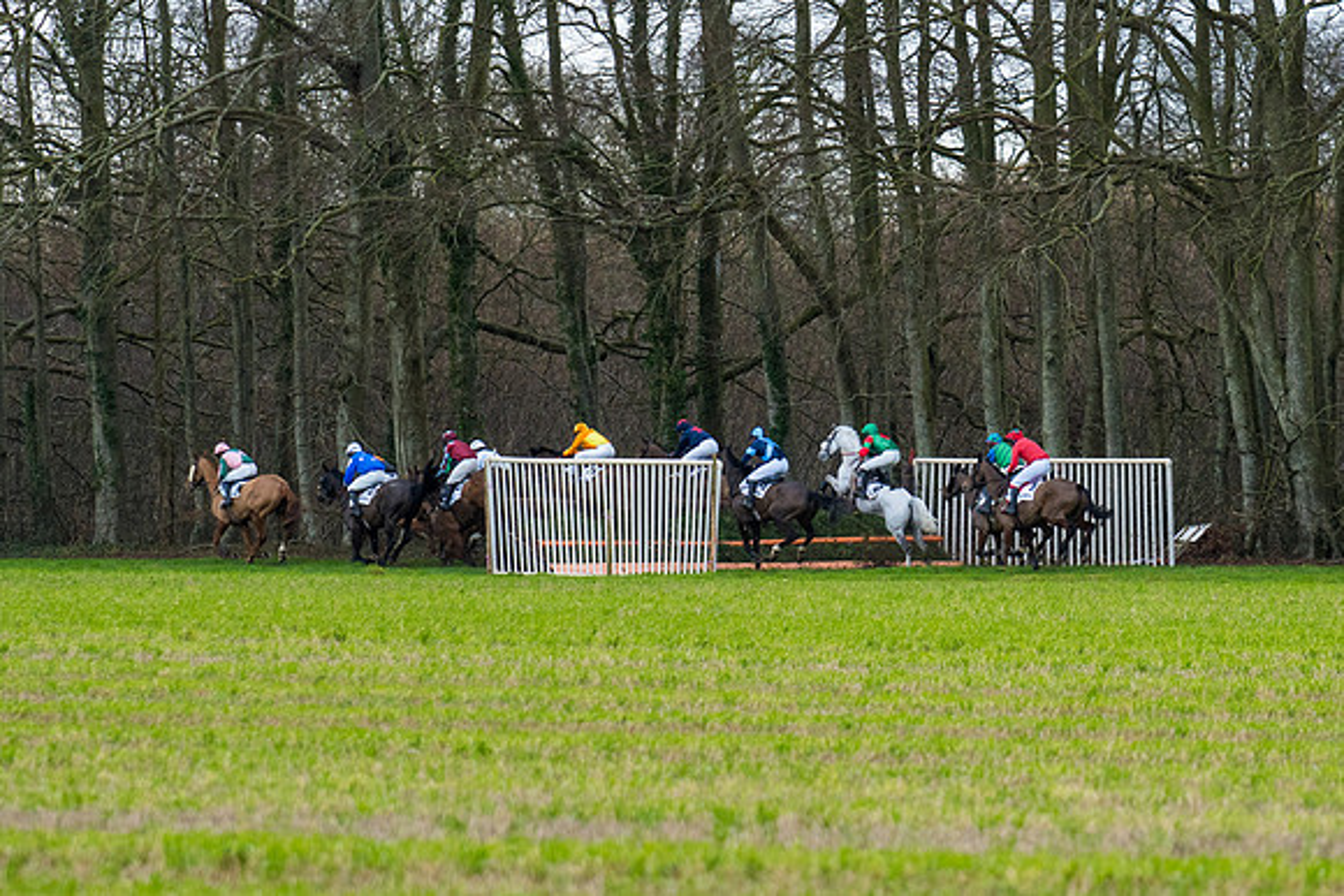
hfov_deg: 4.6
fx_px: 16810
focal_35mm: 450
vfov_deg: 3.1
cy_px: 382
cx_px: 854
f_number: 2.8
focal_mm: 200
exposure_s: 1/2000
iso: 800
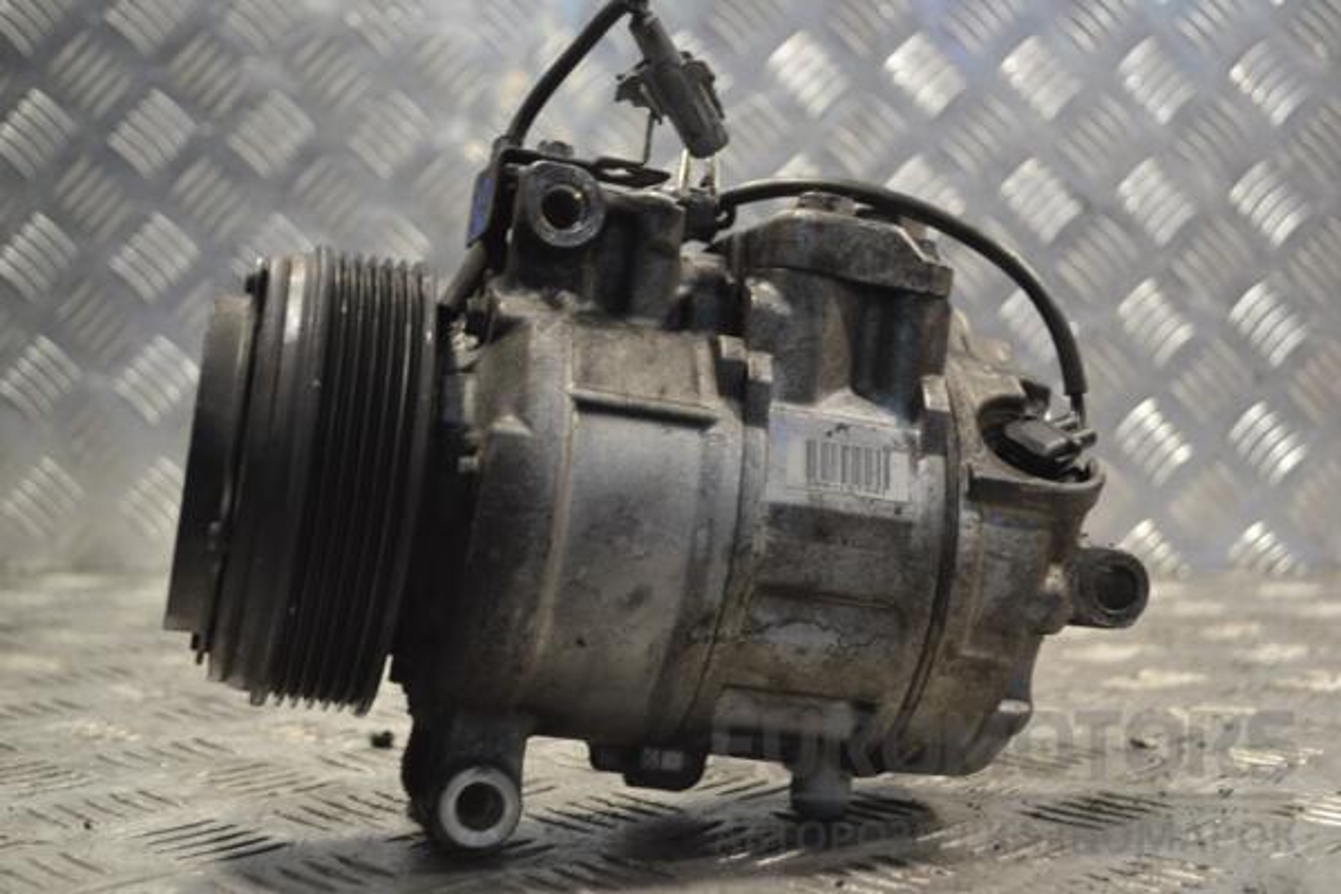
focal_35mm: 48
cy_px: 447
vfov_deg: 28.1
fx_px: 1788
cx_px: 670
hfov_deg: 41.1
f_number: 4.8
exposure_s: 1/60
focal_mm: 32
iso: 400
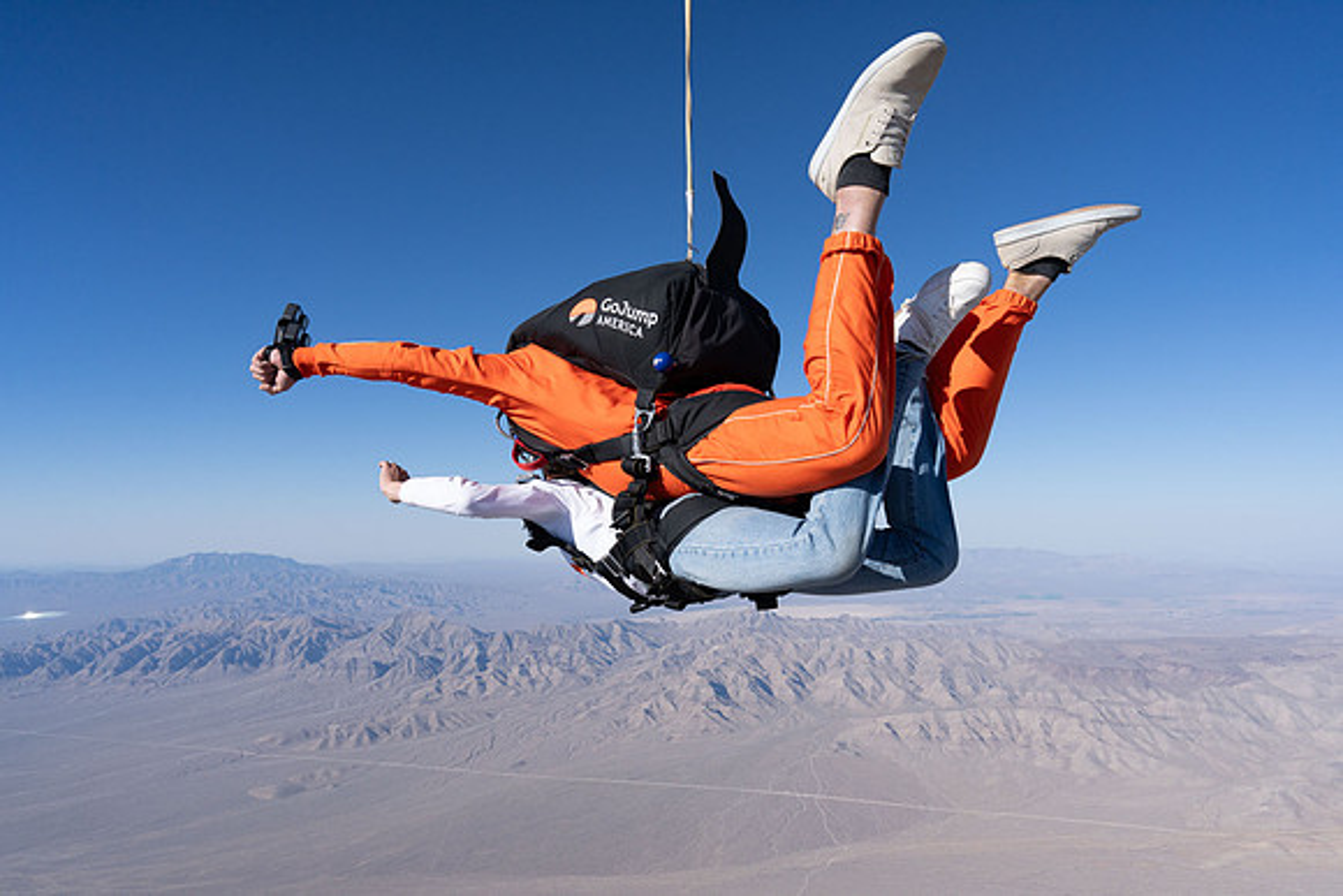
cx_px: 672
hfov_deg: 73.7
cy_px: 448
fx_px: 896
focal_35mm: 24
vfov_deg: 53.2
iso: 800
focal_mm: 24
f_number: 10
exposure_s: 1/2000
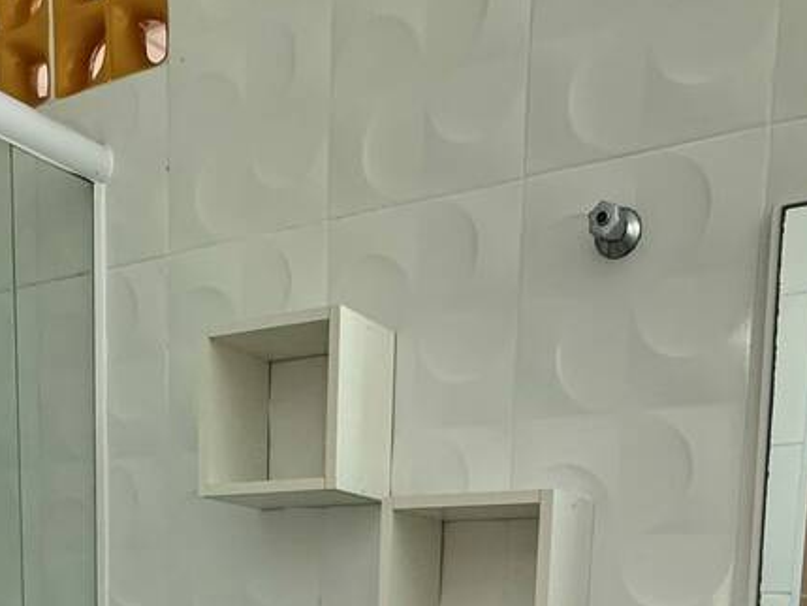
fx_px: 1096
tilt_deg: -8.4
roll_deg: -1.4
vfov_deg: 26.1
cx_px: 352
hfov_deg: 40.3
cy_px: 798
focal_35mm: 47
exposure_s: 1/60
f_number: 2.2
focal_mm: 2.22
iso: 160
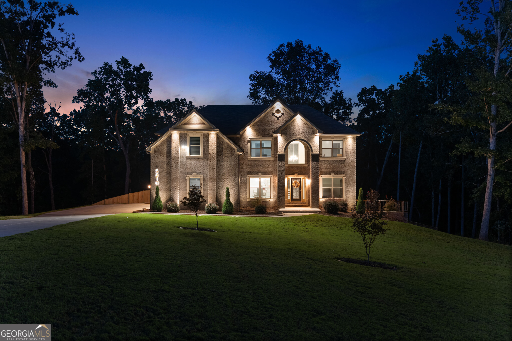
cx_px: 256
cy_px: 170
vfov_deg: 37.9
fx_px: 498
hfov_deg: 54.4
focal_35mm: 35
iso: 400
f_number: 2.8
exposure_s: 1/2
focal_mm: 35
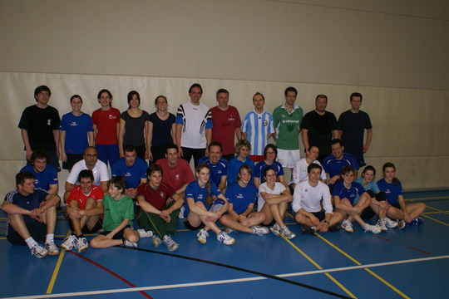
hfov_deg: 61.9
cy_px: 150
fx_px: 374
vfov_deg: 43.6
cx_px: 224
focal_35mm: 30
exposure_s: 1/60
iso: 400
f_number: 5.6
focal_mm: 20
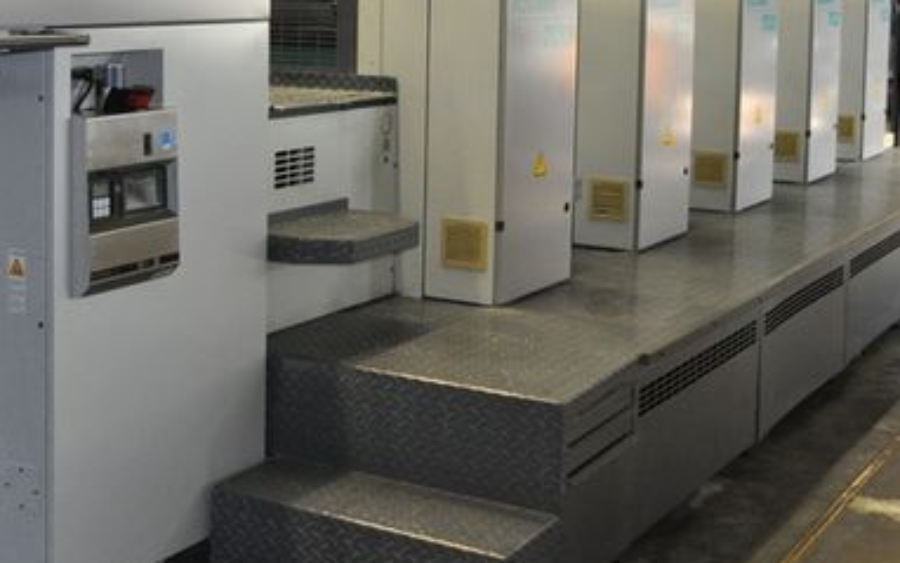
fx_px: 1570
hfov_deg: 31.2
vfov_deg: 20.1
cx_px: 186
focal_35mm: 64
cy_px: 94
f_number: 3.8
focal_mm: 20
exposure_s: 1/100
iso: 800
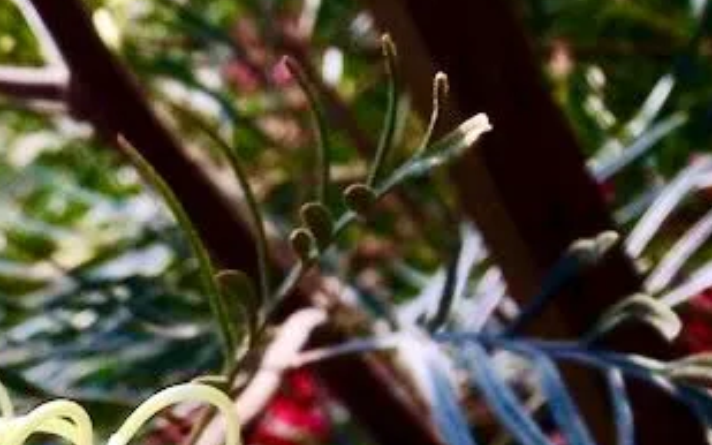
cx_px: -417
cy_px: 738
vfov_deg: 10.7
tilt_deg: -23.7
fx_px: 2250
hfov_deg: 16.1
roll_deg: +30.5
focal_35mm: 116
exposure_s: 1/2463
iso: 50
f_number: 2.4
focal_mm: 4.12
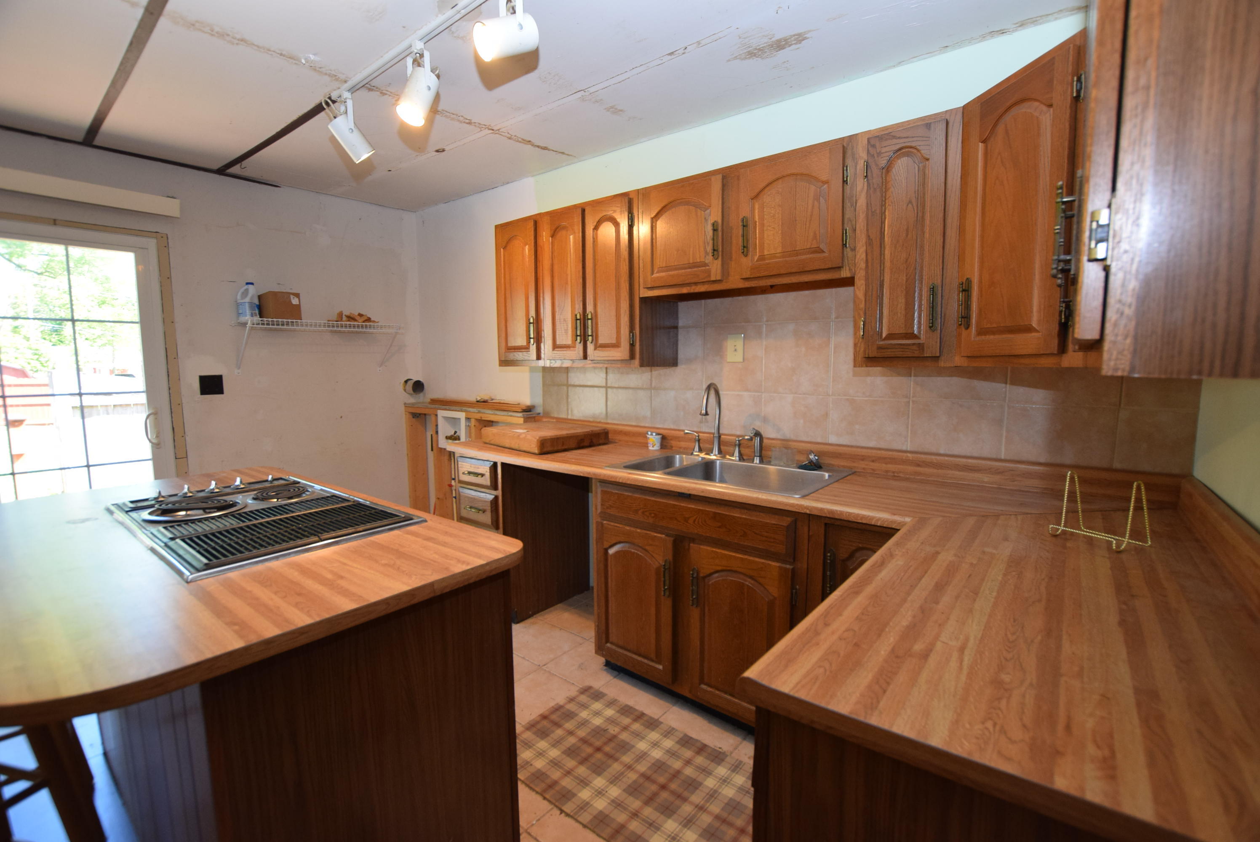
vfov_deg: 77.4
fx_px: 525
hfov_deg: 100.3
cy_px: 421
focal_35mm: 15
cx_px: 630
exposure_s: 1/80
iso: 800
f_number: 4.5
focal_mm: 10
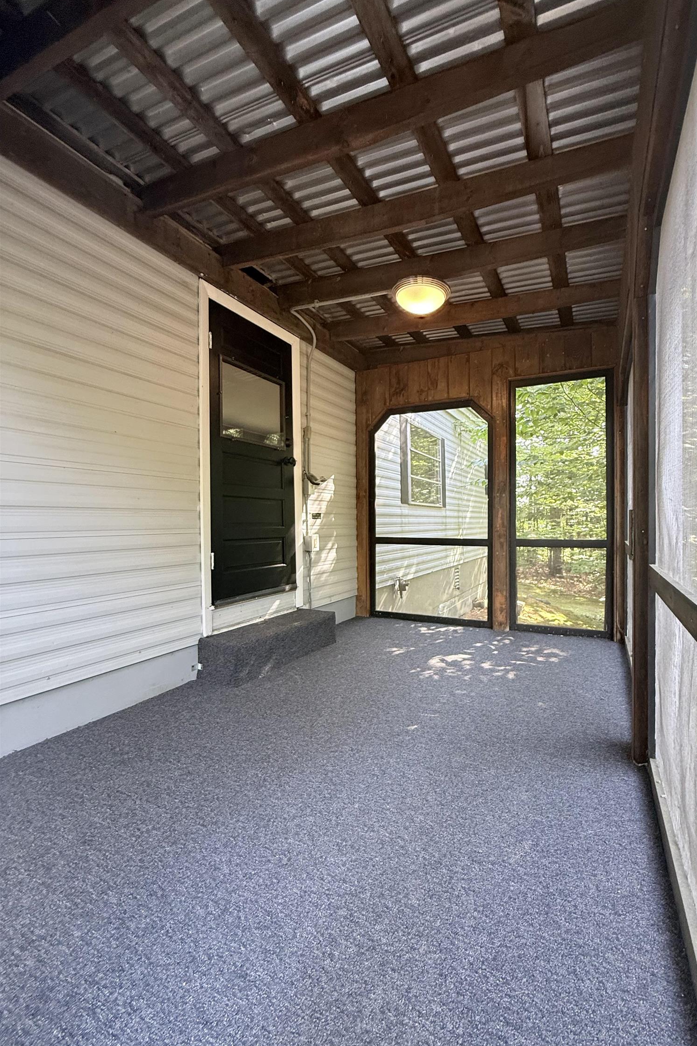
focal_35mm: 15
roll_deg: +0.1
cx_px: 403
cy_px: 520
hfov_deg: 76.8
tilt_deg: +0.8
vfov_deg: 100.4
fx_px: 436
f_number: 2.2
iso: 200
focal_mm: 2.22
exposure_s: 1/99
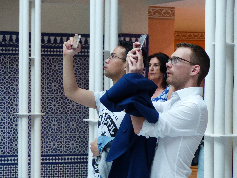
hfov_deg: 14.3
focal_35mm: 138
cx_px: 118
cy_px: 89
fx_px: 945
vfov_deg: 10.7
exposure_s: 1/50
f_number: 2.8
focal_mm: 24.8
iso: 400
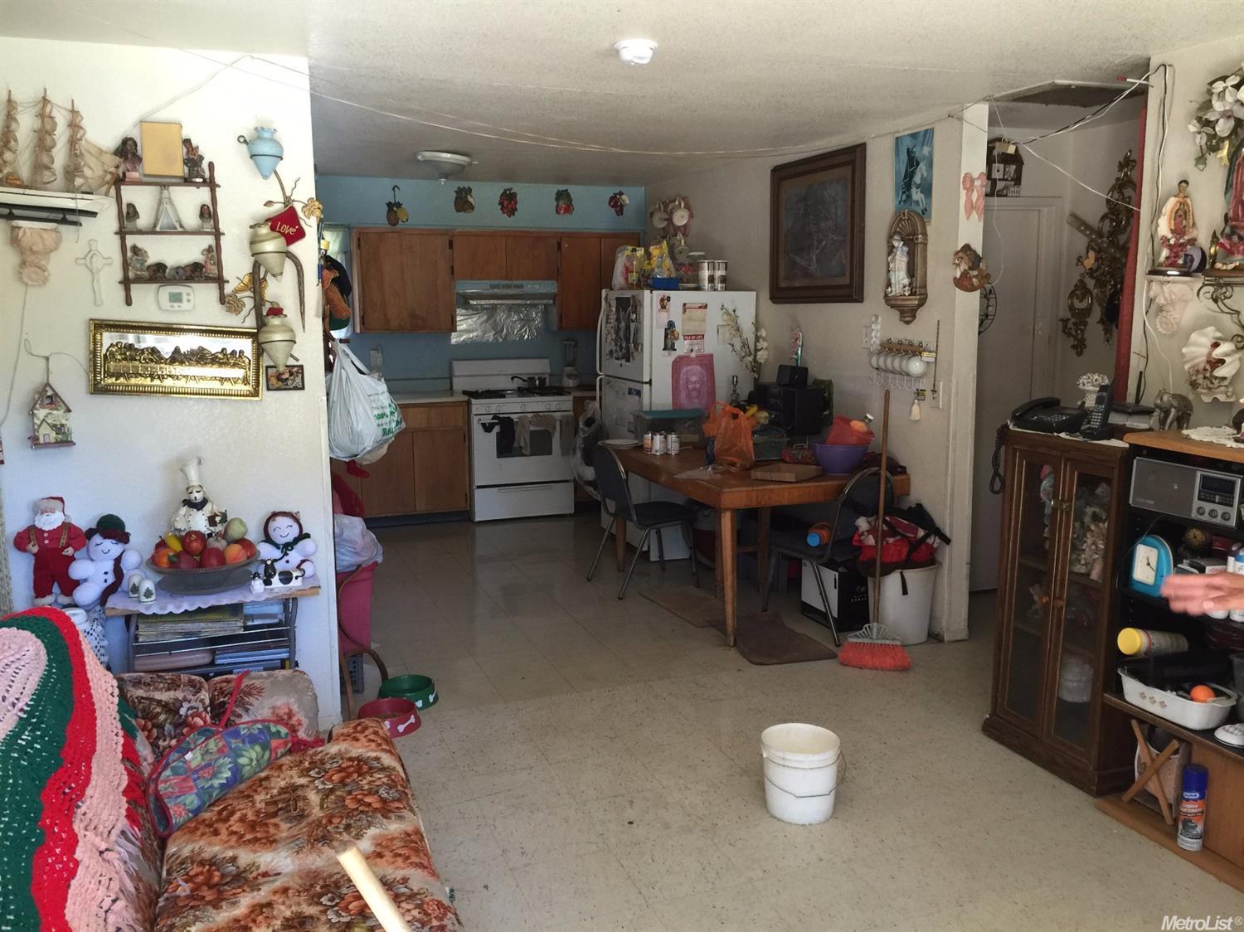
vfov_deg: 48.2
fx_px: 1042
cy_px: 466
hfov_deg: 61.7
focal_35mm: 29
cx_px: 622
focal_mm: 4.15
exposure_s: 1/15
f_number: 2.2
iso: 50
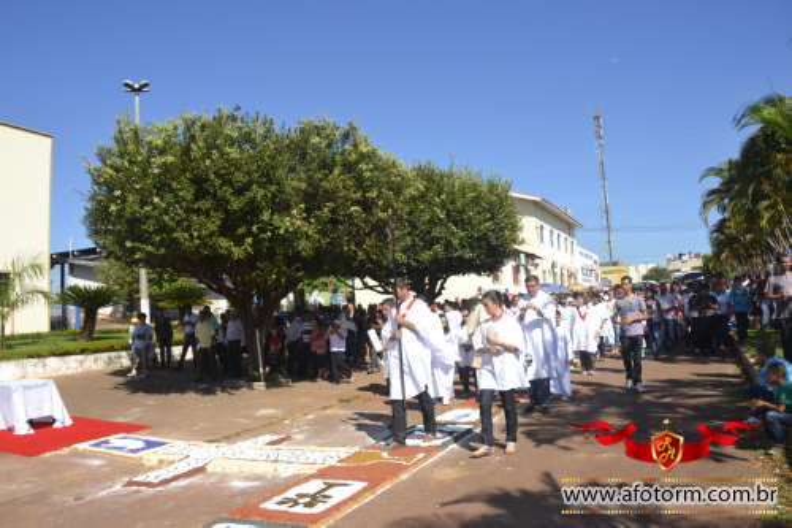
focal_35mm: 30
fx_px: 660
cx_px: 396
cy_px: 264
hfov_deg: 61.9
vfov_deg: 43.6
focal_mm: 20
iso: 100
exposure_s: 1/200
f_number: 10
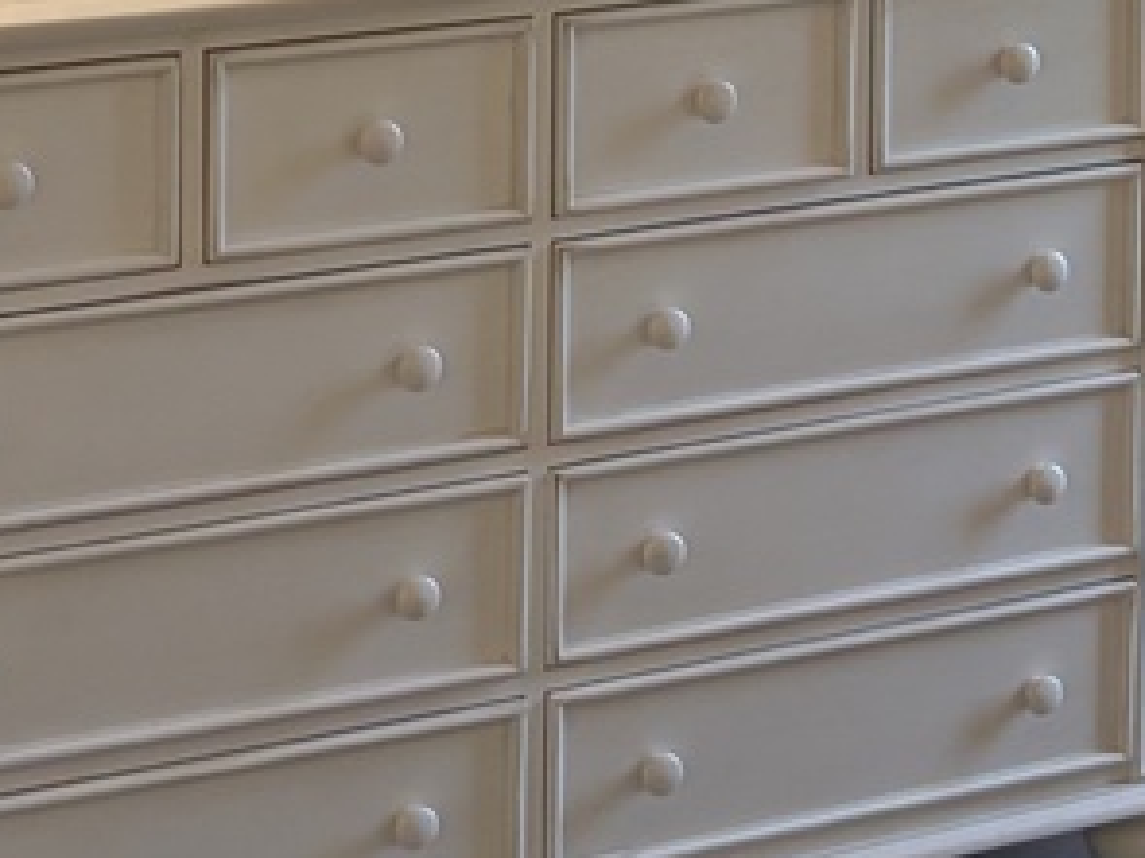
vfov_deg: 11.1
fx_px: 4199
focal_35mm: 127
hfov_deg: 15.4
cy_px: -520
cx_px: 978
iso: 100
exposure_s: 1/120
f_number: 1.6
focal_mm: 5.96
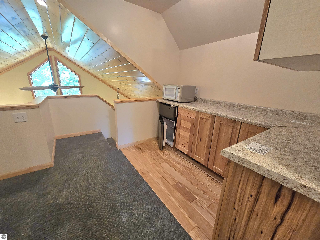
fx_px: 120
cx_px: 160
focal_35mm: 13
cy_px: 120
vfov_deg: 89.9
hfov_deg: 106.2
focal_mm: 2.2
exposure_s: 1/60.2
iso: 320
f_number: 2.2
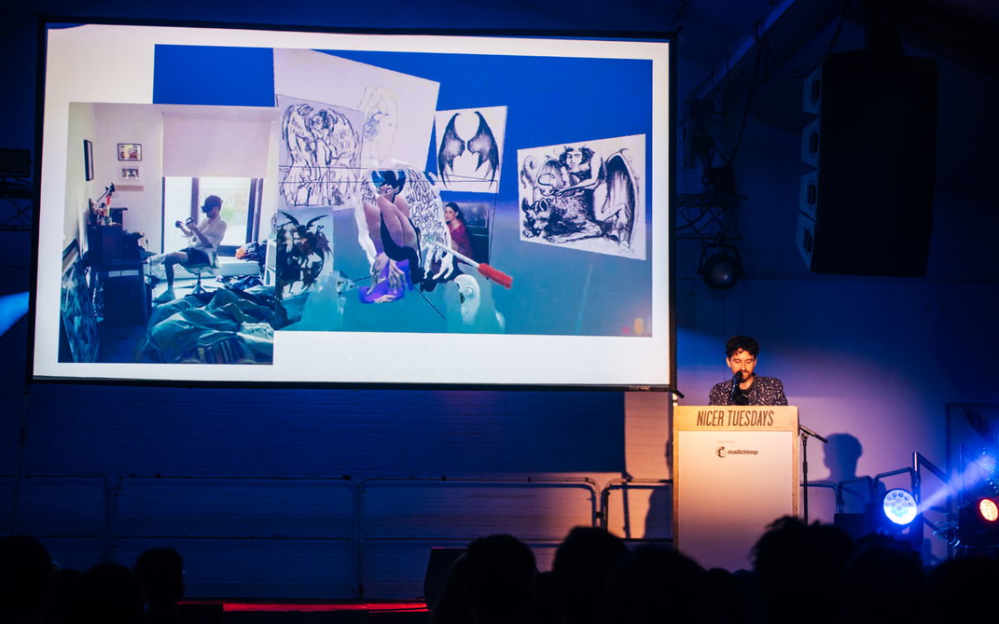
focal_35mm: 72
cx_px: 499
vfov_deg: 18.1
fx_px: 1960
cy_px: 319
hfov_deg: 28.6
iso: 800
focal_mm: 70
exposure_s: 1/200
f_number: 2.8
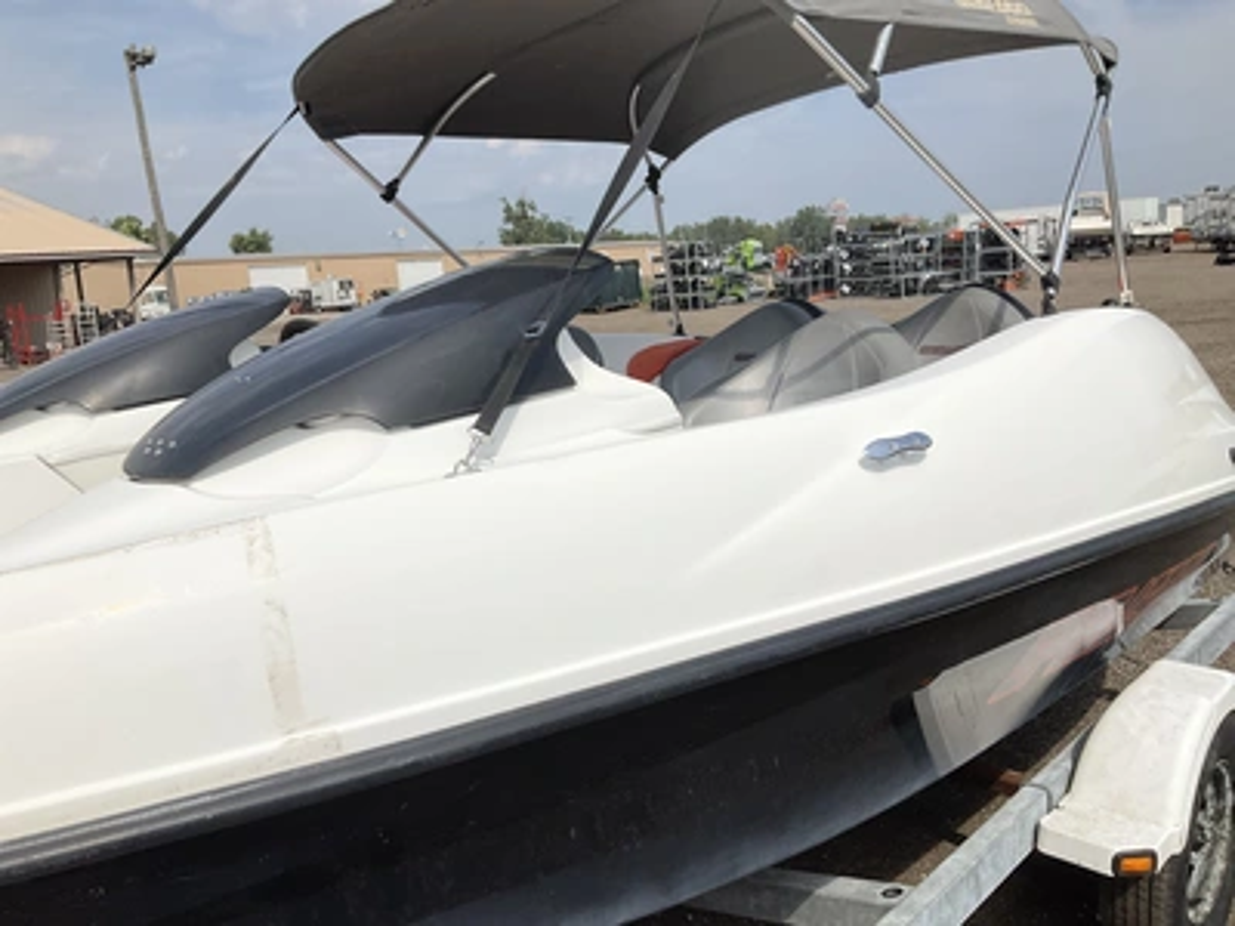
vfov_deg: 48.2
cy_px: 463
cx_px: 618
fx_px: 1035
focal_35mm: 29
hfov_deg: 61.7
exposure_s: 1/5814
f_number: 1.8
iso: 25
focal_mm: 3
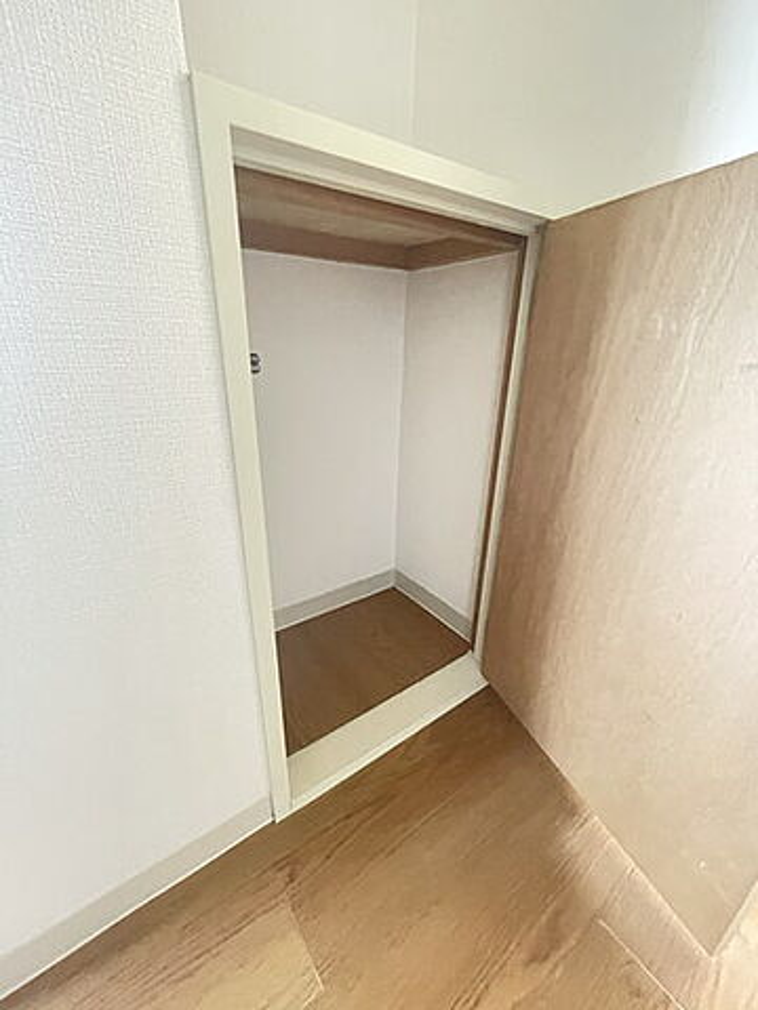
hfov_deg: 85.7
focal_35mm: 14
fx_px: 409
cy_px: 505
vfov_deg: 102.1
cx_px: 379
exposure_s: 1/60
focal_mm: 1.55
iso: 1250
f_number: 2.4
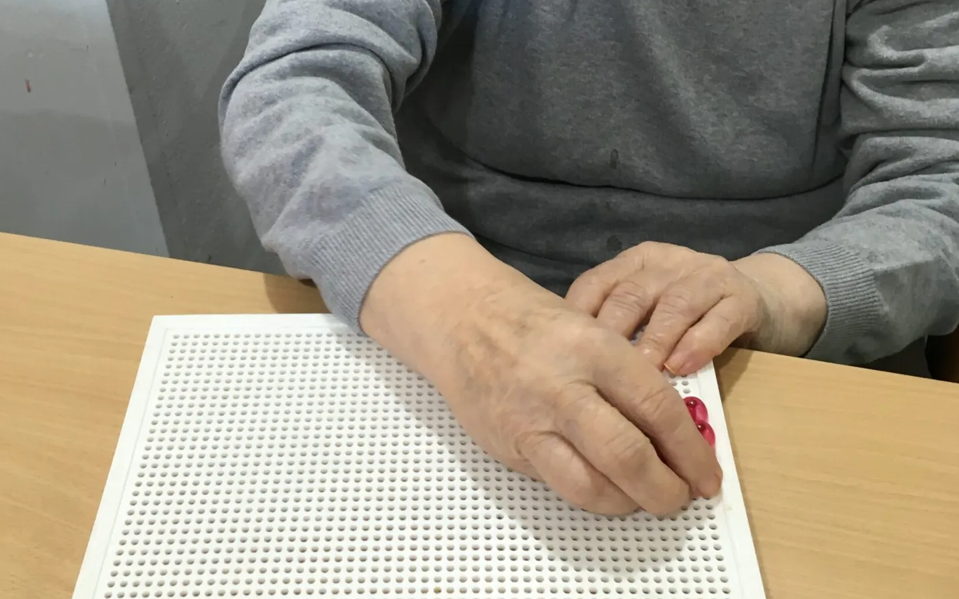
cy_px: 218
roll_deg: +6.3
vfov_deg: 26.8
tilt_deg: -38.7
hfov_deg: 41.7
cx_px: 414
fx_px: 1255
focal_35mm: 48
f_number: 2.2
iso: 80
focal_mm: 4.15
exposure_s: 1/33
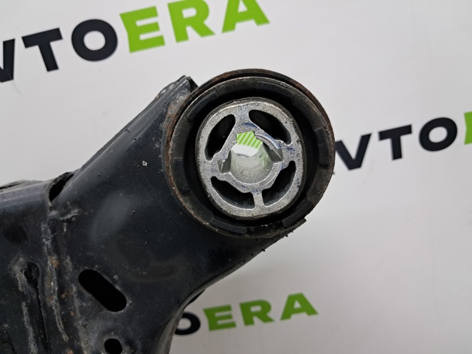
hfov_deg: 65.4
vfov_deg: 51.3
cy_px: 177
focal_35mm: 27
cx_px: 236
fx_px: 368
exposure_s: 1/50
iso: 125
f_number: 1.8
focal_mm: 4
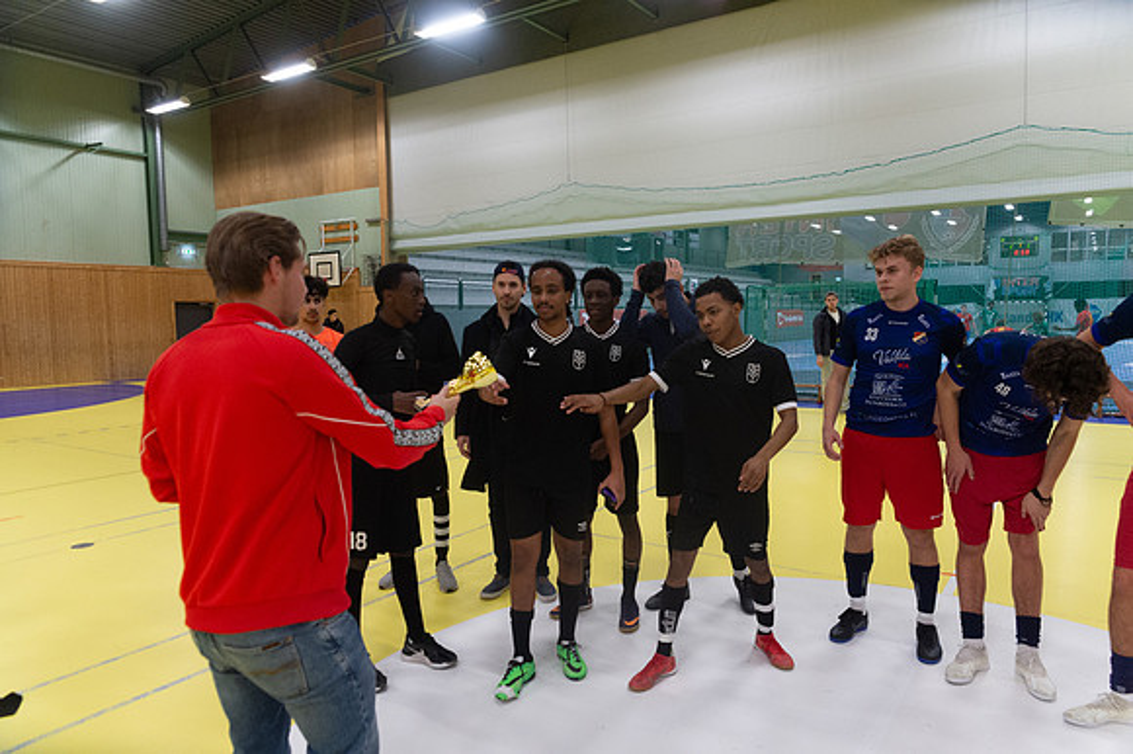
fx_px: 755
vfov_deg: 53.1
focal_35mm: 24
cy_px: 377
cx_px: 566
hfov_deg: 73.8
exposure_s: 1/500
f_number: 3.5
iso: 4000
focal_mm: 24
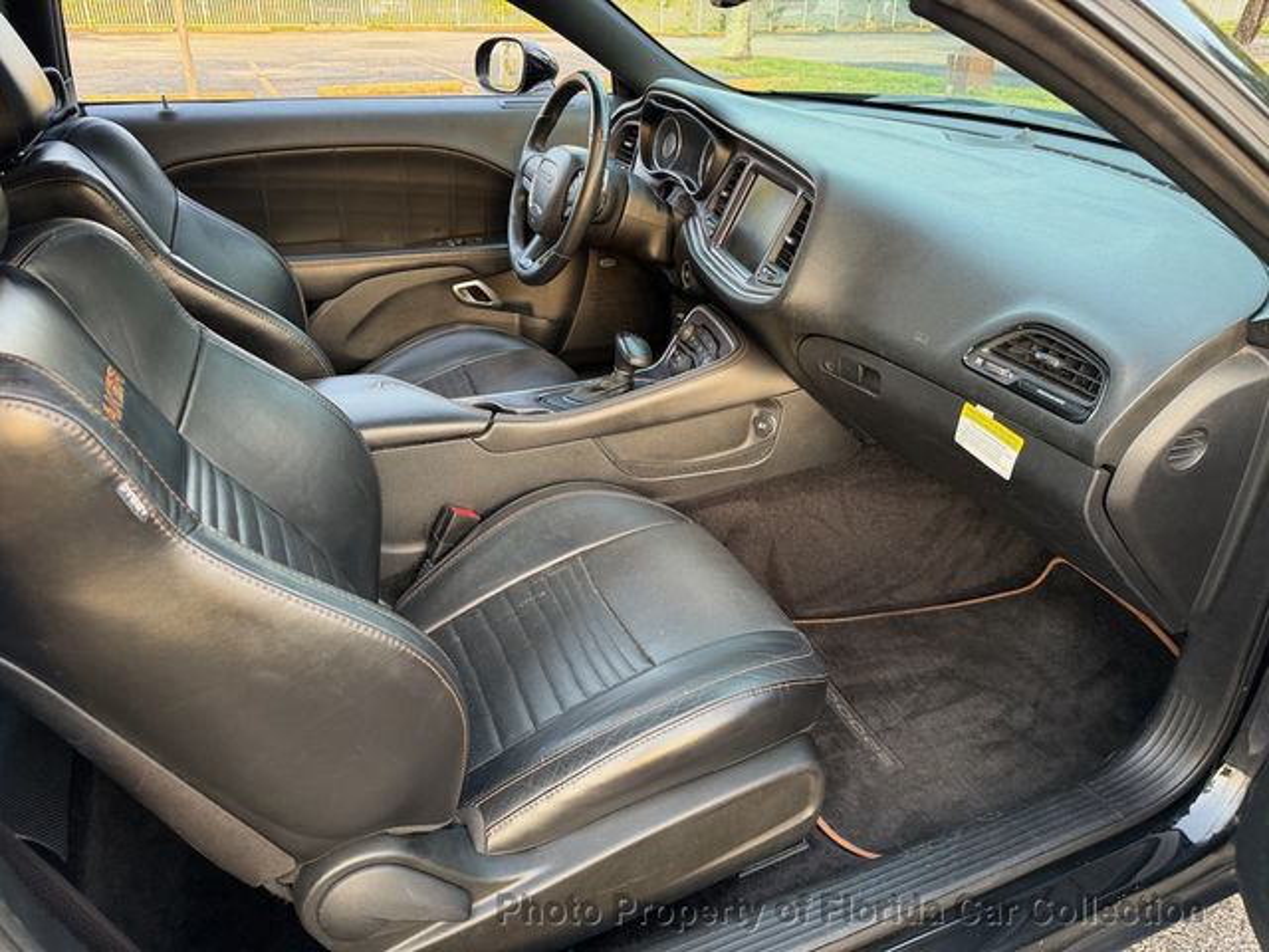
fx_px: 880
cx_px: 634
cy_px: 476
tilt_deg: -25.3
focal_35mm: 24
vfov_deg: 56.8
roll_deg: +0.2
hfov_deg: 71.6
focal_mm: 6.76
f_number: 1.78
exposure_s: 1/93
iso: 200
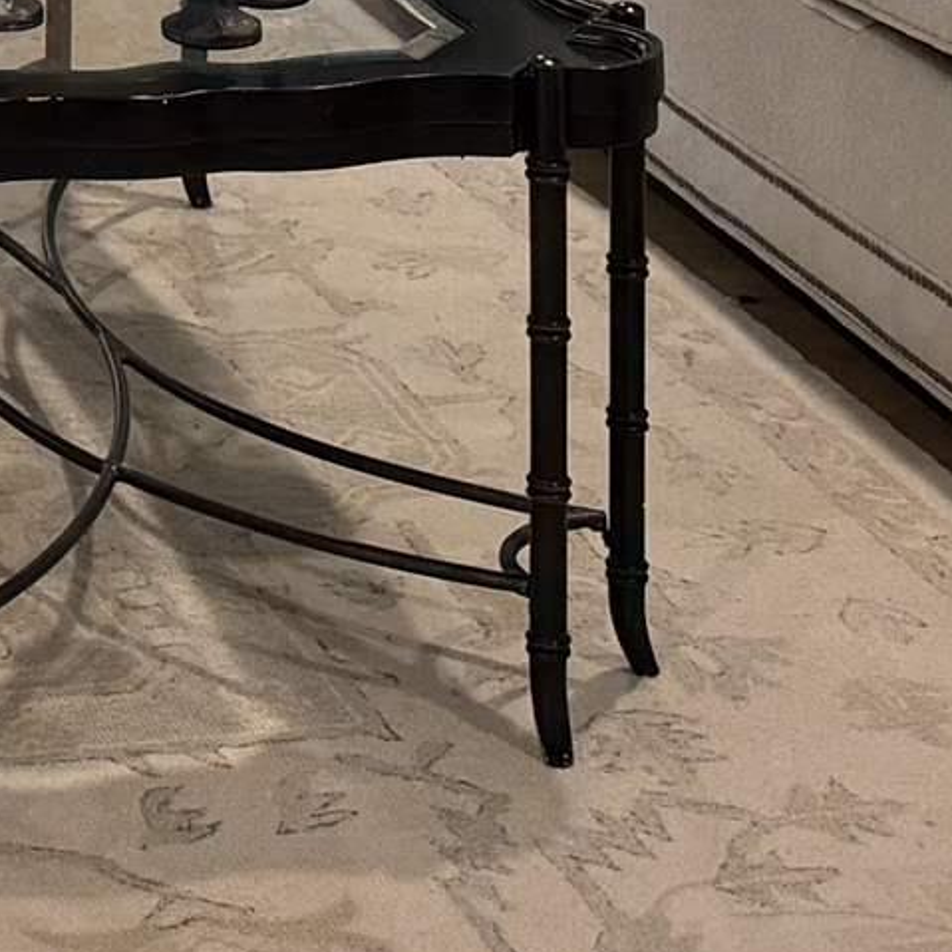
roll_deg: +0.0
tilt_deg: -1.5
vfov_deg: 11.0
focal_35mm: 136
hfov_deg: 12.1
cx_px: -588
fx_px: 4232
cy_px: -1246
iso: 125
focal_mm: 6.76
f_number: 1.78
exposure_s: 1/60
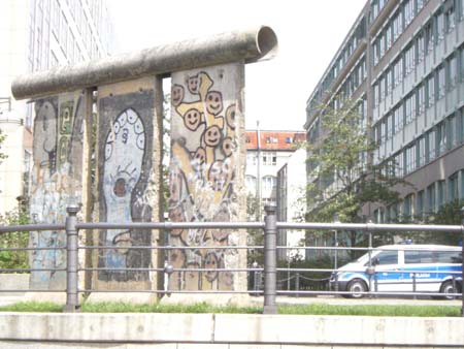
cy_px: 174
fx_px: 1059
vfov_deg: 18.7
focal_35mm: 79
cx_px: 232
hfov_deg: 24.7
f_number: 6.5
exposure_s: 1/2000
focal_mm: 12.8
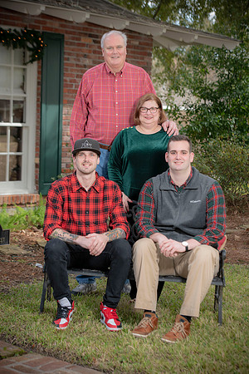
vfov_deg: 22.6
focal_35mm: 90
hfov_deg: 15.2
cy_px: 187
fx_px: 934
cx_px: 124
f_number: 5
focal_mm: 90
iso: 320
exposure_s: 1/200
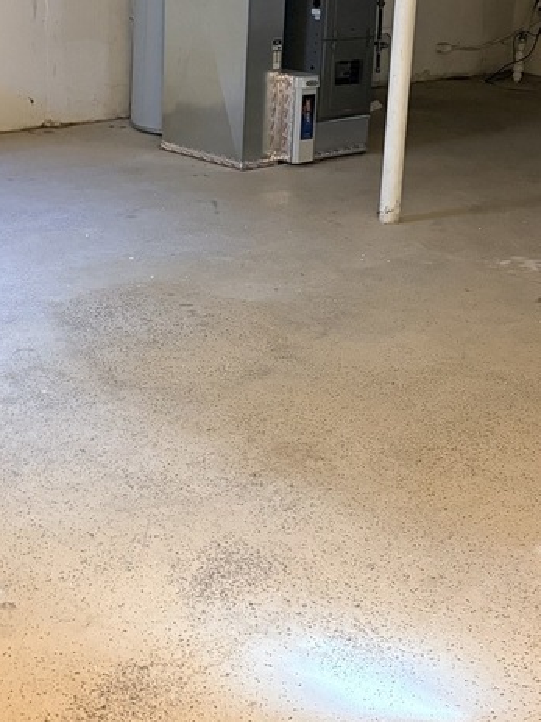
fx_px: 1167
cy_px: 218
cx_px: 349
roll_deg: -3.4
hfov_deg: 26.0
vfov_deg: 33.9
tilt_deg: -14.6
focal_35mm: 56
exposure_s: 1/60
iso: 800
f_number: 1.78
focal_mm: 6.76
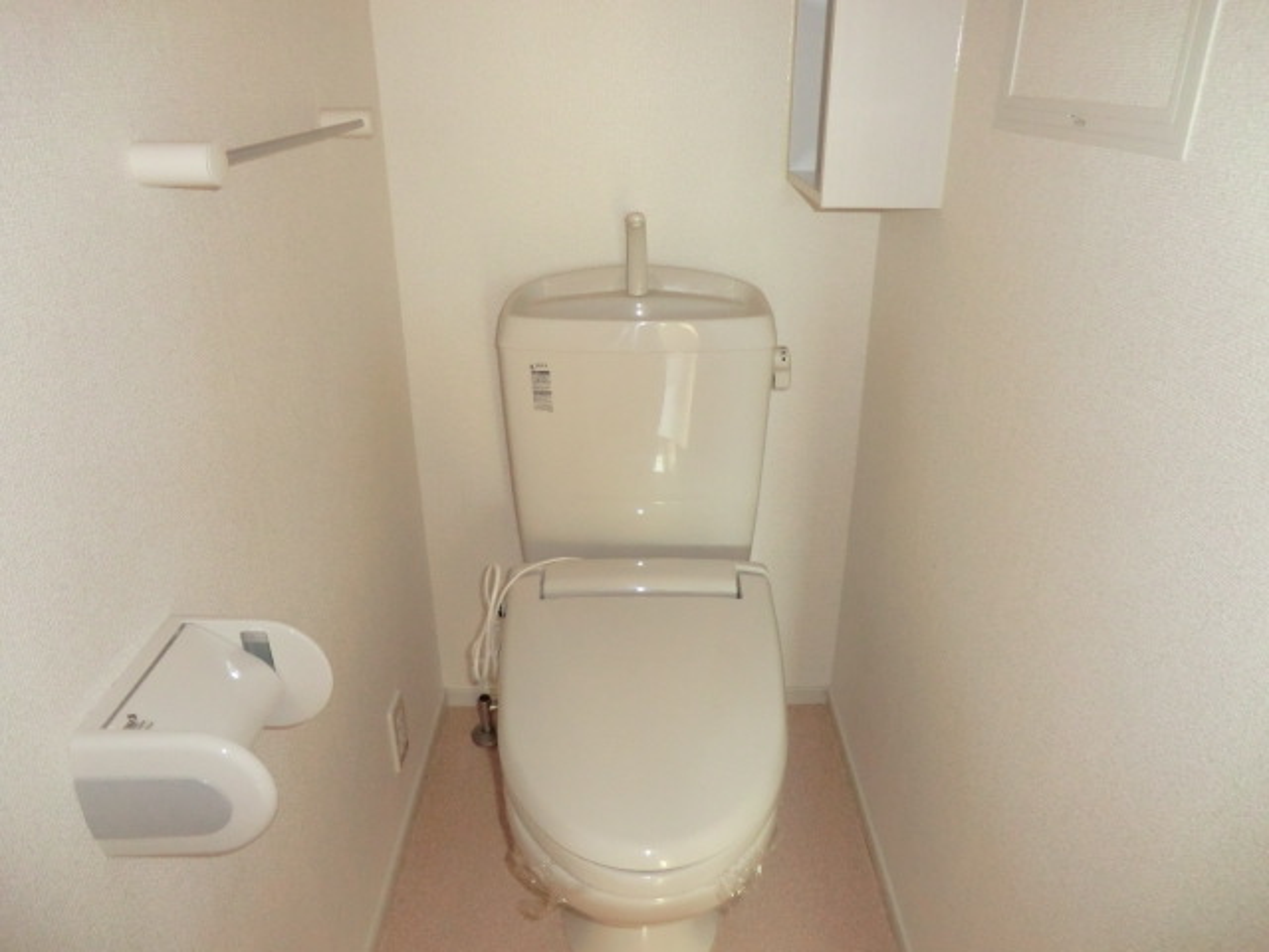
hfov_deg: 71.6
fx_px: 880
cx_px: 634
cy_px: 476
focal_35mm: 24
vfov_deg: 56.8
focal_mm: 4.3
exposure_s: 1/60
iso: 400
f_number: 3.2
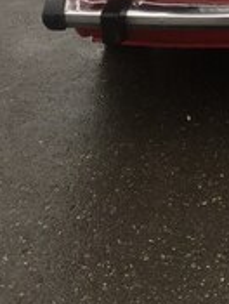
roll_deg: +0.3
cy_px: -99
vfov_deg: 21.4
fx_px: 721
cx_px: 278
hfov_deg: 17.2
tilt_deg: -8.0
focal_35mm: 82
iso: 32
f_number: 2.2
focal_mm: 4.15
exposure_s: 1/100
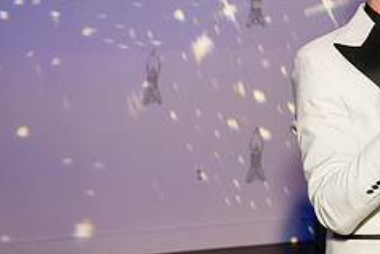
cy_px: 76
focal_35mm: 93
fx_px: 982
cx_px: 447
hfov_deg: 20.6
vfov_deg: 14.7
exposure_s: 1/160
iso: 5000
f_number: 4.5
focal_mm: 36
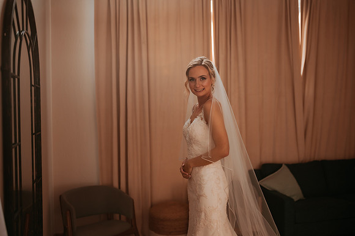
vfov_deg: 37.8
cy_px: 118
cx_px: 178
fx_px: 345
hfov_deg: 54.5
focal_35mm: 35
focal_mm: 35
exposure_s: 1/800
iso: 320
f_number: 1.8
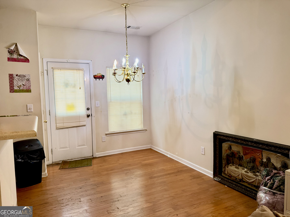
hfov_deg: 71.6
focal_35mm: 24
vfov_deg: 56.8
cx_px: 145
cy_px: 108
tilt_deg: -4.3
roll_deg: +1.5
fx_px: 201
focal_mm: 6.76
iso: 400
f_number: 1.78
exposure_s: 1/60
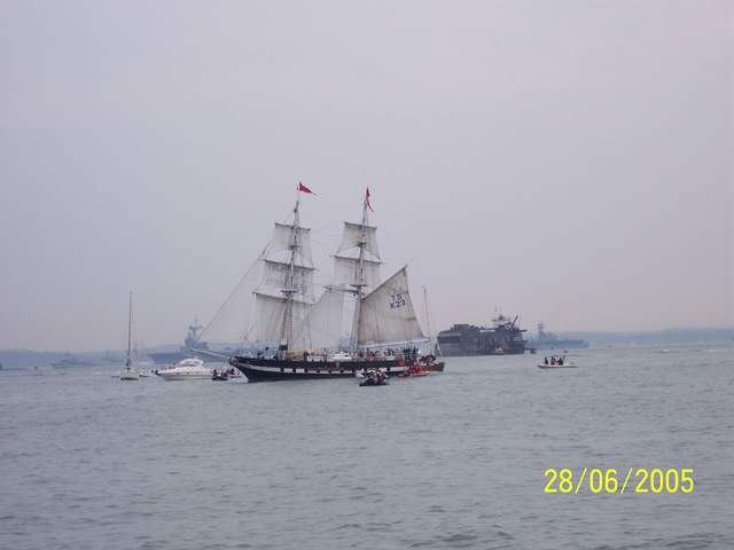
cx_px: 367
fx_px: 2417
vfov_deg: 13.0
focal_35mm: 114
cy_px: 275
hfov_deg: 17.3
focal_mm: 24
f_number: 4.8
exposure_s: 1/180
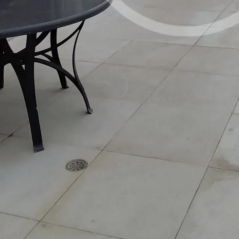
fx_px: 500
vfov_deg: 23.8
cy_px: -70
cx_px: 187
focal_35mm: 64
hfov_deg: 26.5
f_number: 2.2
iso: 50
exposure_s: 1/1827
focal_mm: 1.65
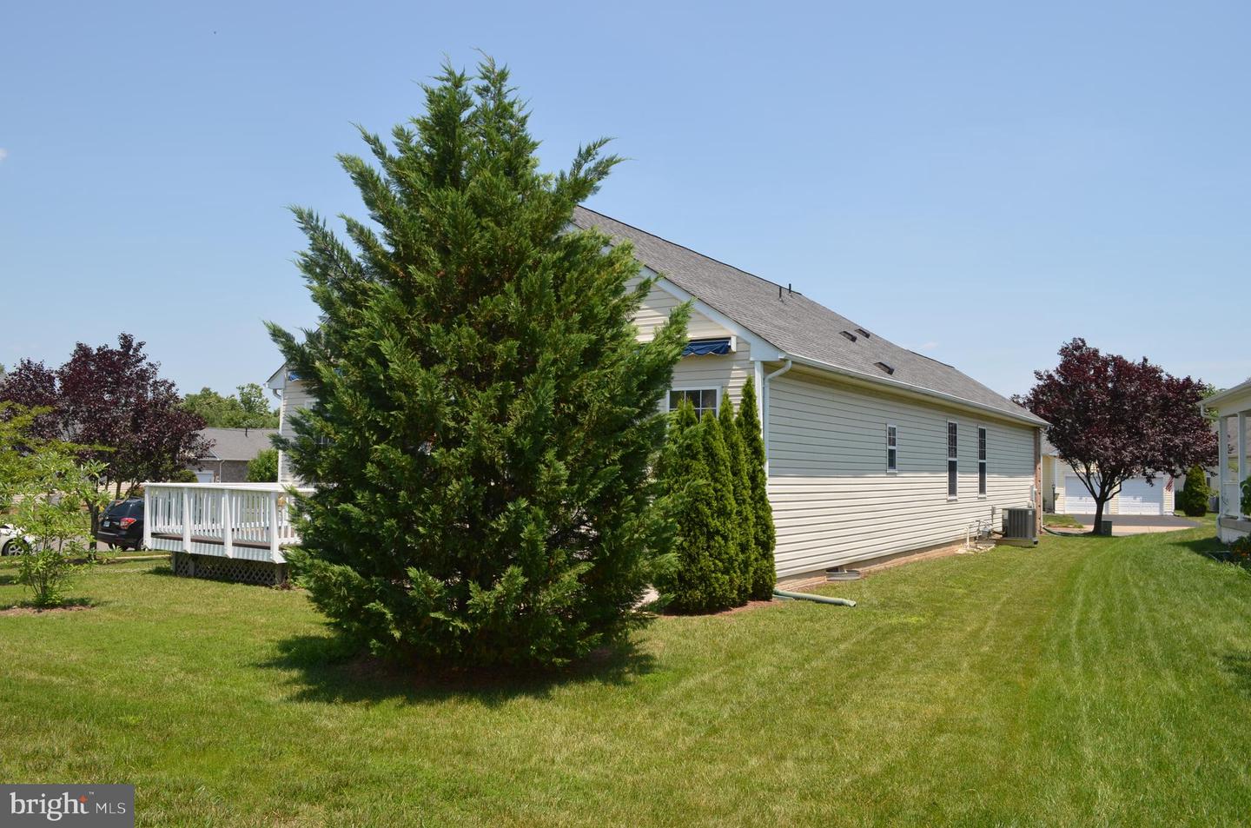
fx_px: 936
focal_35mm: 27
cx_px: 626
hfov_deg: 67.5
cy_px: 414
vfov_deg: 47.7
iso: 100
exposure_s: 1/200
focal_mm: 18
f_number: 8
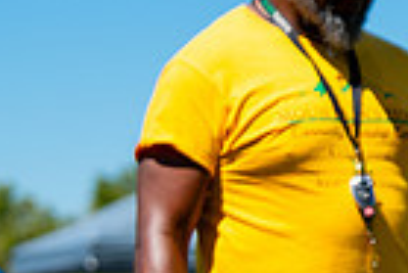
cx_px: -56
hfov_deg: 7.0
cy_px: 336
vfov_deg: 4.7
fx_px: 3313
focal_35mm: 292
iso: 160
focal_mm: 70
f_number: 2.8
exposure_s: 1/4000
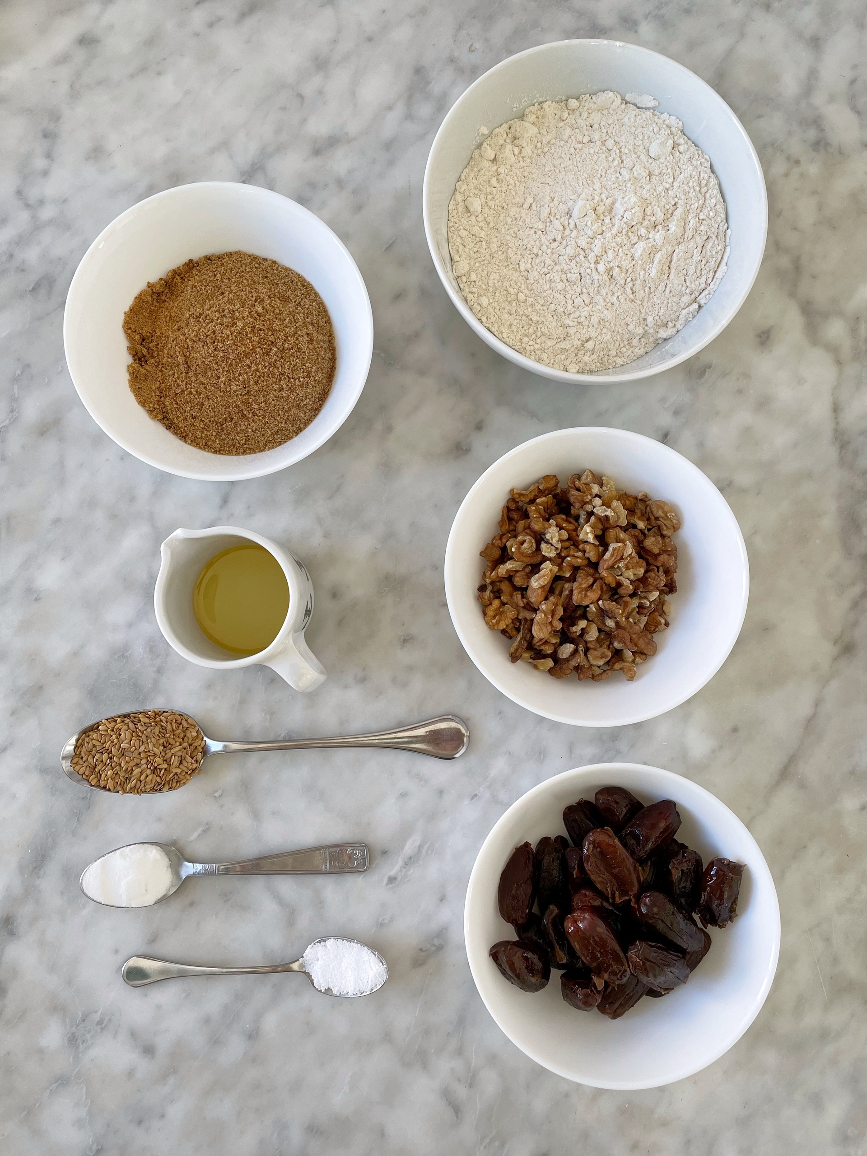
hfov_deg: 53.1
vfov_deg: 67.3
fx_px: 868
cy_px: 578
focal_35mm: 26
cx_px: 434
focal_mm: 4.2
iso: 50
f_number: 1.6
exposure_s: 1/121
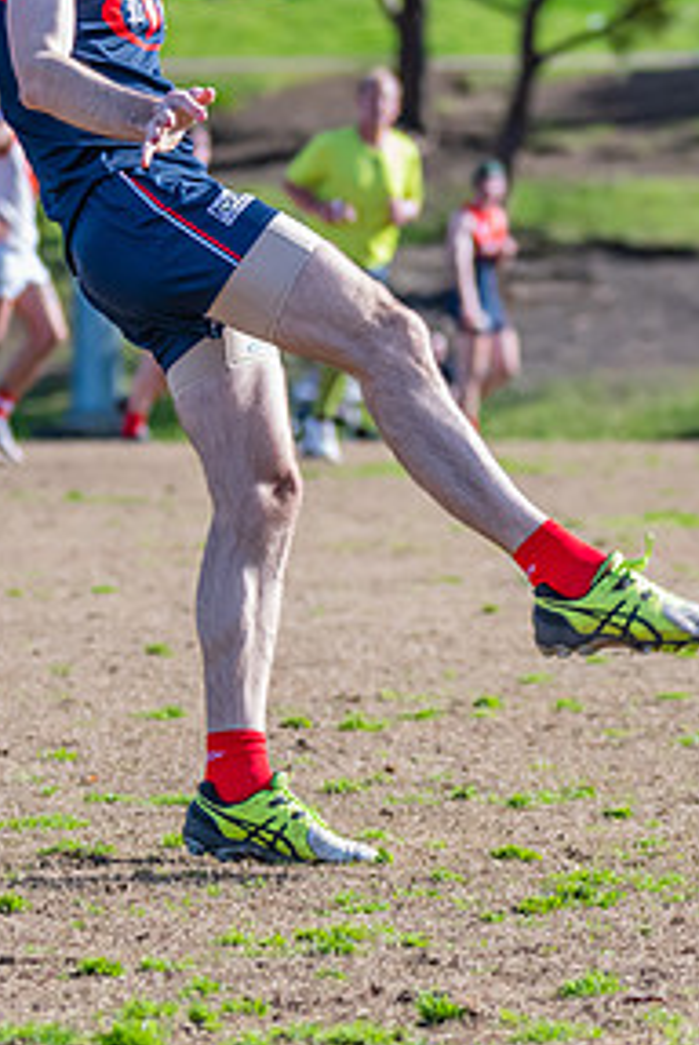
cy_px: 200
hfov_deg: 2.8
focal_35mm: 500
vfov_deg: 4.1
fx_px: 14526
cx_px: 253
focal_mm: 190
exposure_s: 1/1600
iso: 800
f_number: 6.3
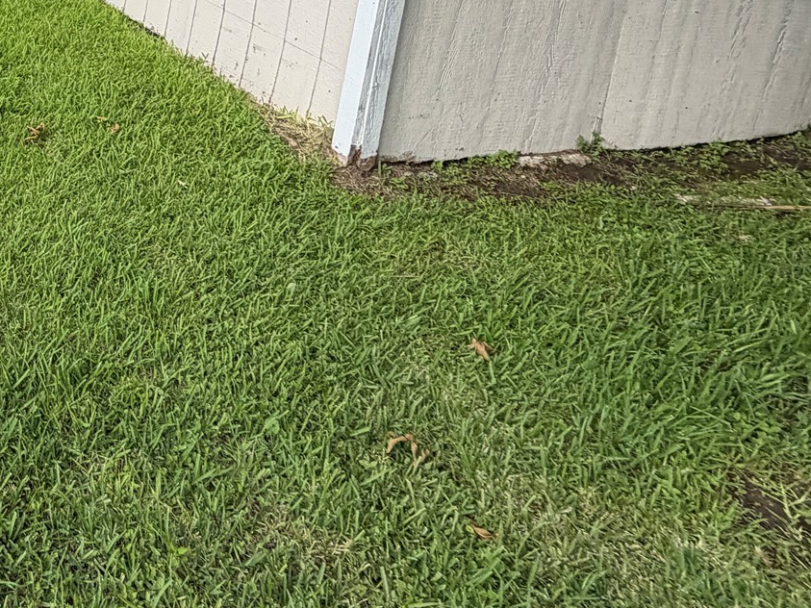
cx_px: -151
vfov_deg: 34.5
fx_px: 796
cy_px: -99
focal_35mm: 34
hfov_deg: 39.6
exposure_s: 1/672
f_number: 2.2
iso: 40
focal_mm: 2.22
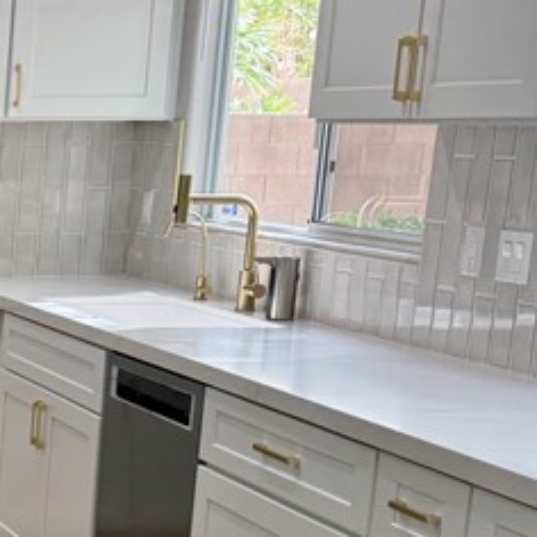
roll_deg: +0.0
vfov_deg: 18.6
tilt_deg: -13.2
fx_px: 1615
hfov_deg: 15.6
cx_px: -482
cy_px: 480
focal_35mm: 92
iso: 100
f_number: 1.78
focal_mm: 6.76
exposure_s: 1/120
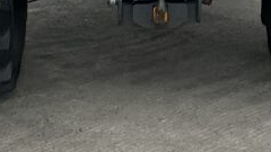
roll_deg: -5.4
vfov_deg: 8.5
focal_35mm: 130
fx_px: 934
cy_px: -209
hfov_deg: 16.4
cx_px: 228
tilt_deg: -4.9
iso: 25
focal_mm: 3
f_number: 1.8
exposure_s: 1/1675
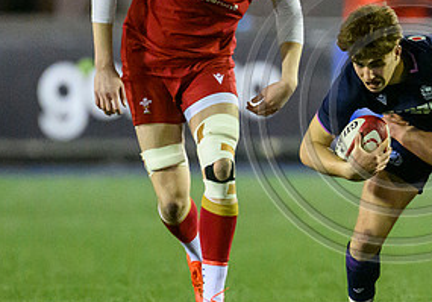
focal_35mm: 1381
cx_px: 531
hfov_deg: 1.5
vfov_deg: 1.0
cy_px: 217
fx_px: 16816
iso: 12800
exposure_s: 1/1600
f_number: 2.8
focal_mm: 400
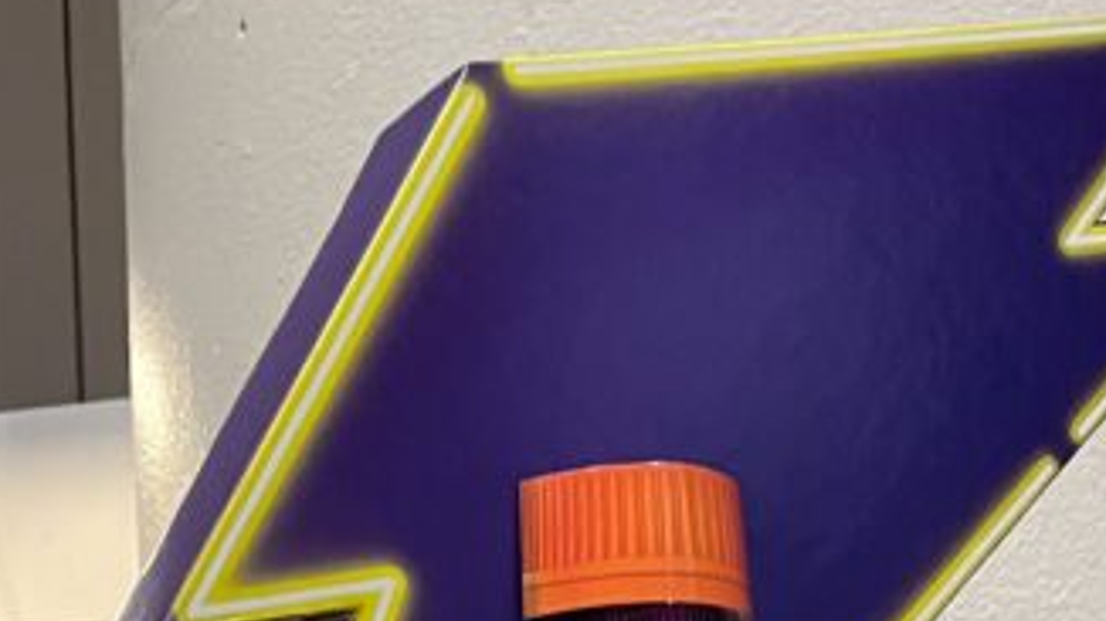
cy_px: 1422
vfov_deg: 11.5
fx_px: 2609
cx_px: 685
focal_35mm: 89
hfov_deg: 23.9
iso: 320
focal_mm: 5.1
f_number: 1.6
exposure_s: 1/60
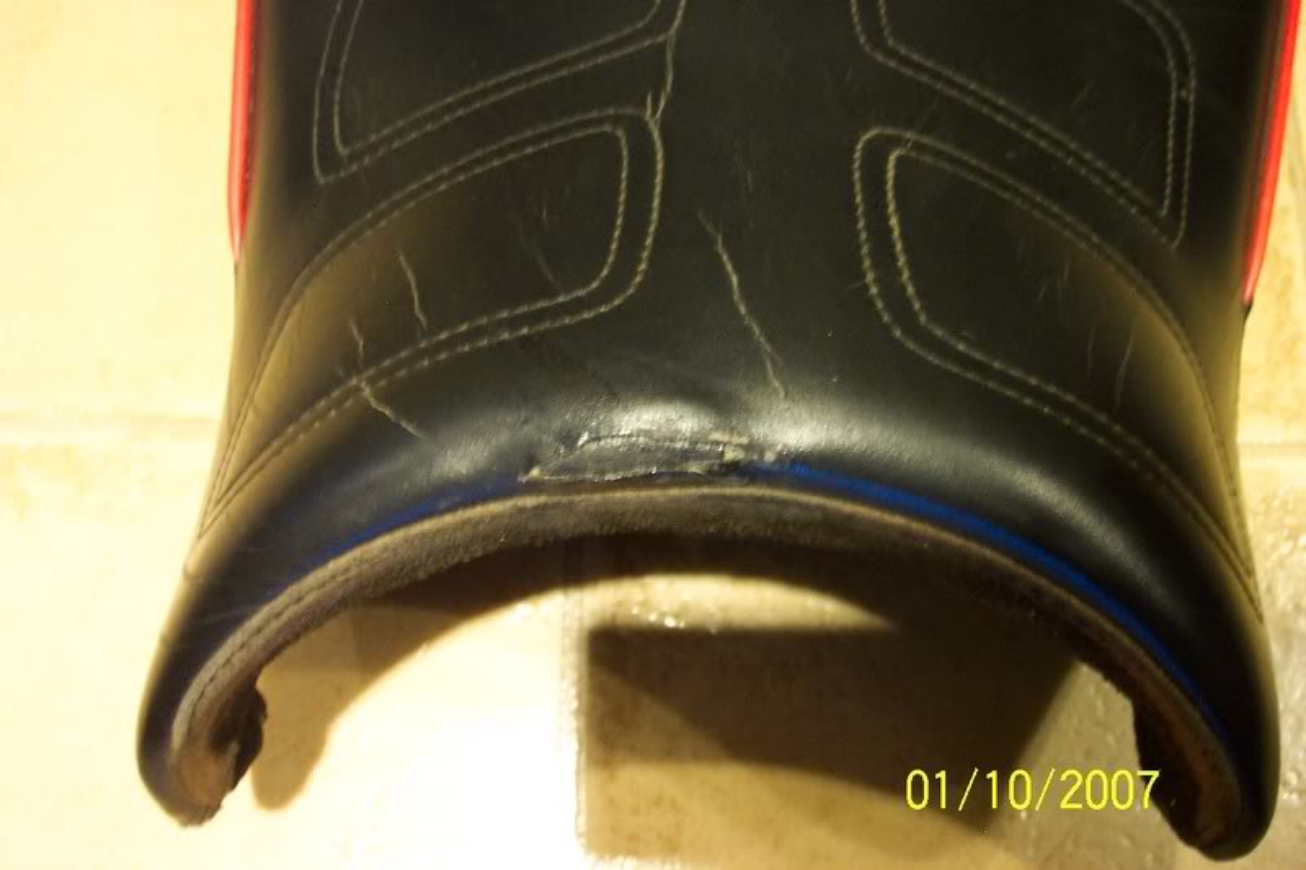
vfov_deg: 37.8
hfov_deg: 54.4
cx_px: 653
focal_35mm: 35
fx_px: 1269
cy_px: 435
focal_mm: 7.5
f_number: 2.8
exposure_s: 1/8
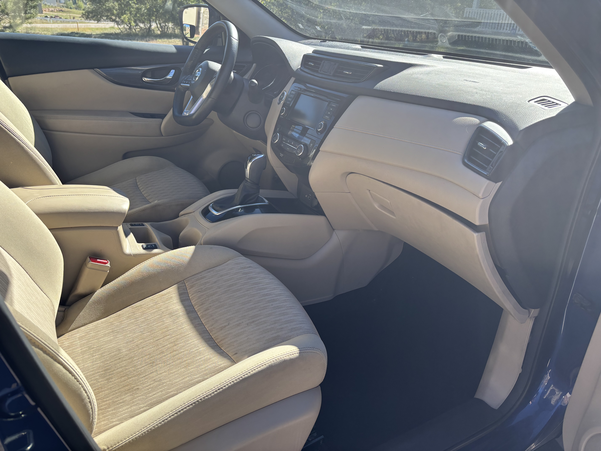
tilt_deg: -25.4
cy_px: 226
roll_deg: -4.4
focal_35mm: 26
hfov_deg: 67.3
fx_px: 451
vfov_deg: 53.1
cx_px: 300
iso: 50
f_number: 1.6
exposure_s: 1/818
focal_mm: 5.96
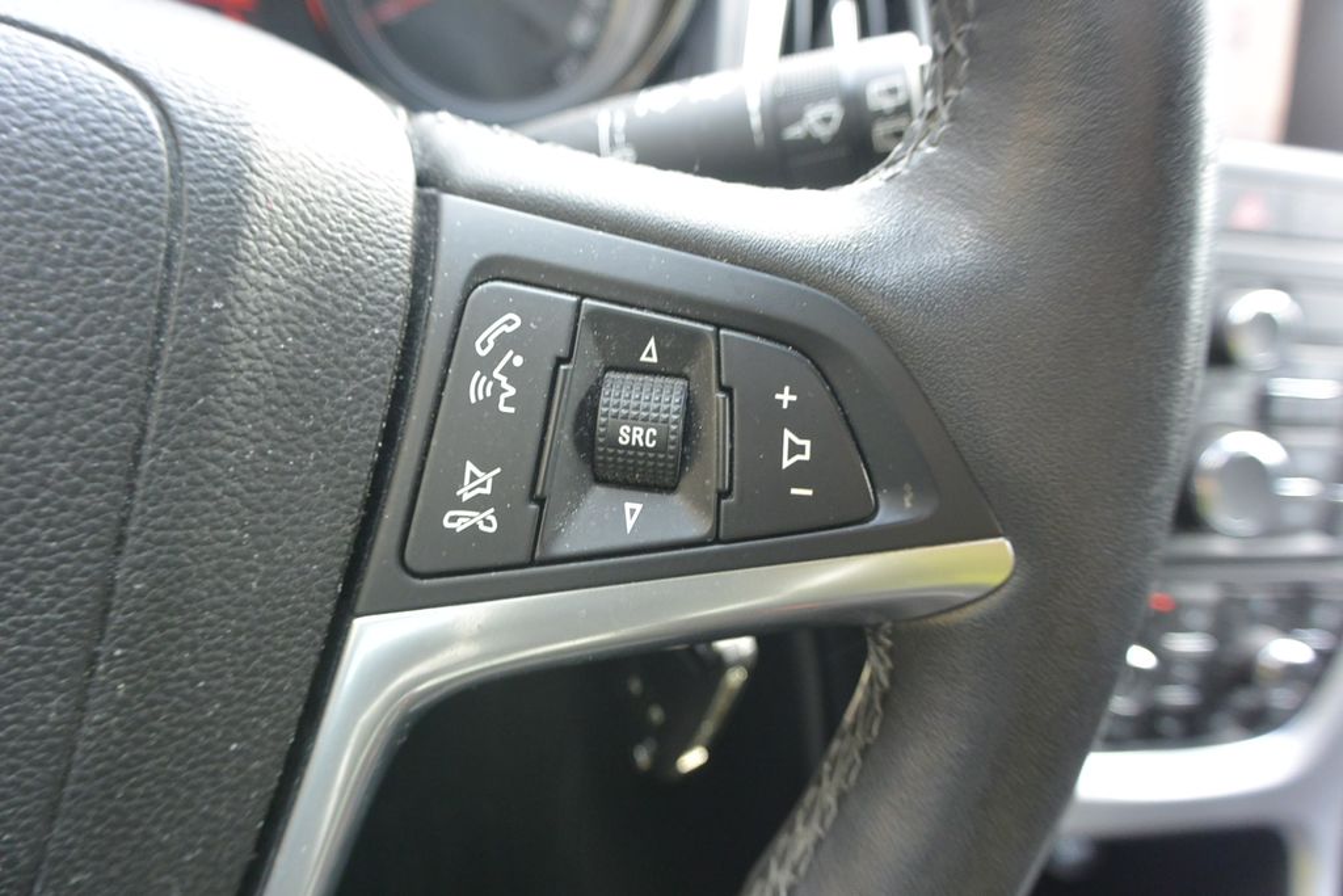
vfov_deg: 47.9
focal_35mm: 27
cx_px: 672
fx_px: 1007
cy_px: 448
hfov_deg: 67.4
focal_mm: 10
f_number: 3.5
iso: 400
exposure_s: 1/100
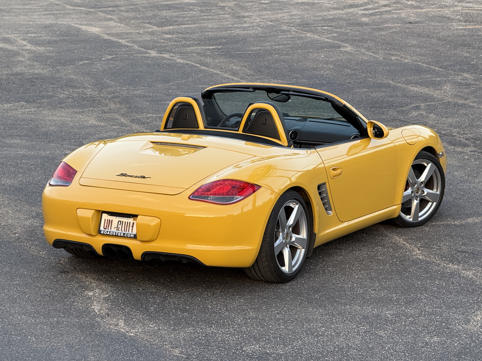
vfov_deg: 12.3
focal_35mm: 120
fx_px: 1671
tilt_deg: -11.0
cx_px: 241
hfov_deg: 16.4
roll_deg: -0.1
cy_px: 180
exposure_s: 1/99
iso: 160
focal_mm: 15.66
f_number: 2.8
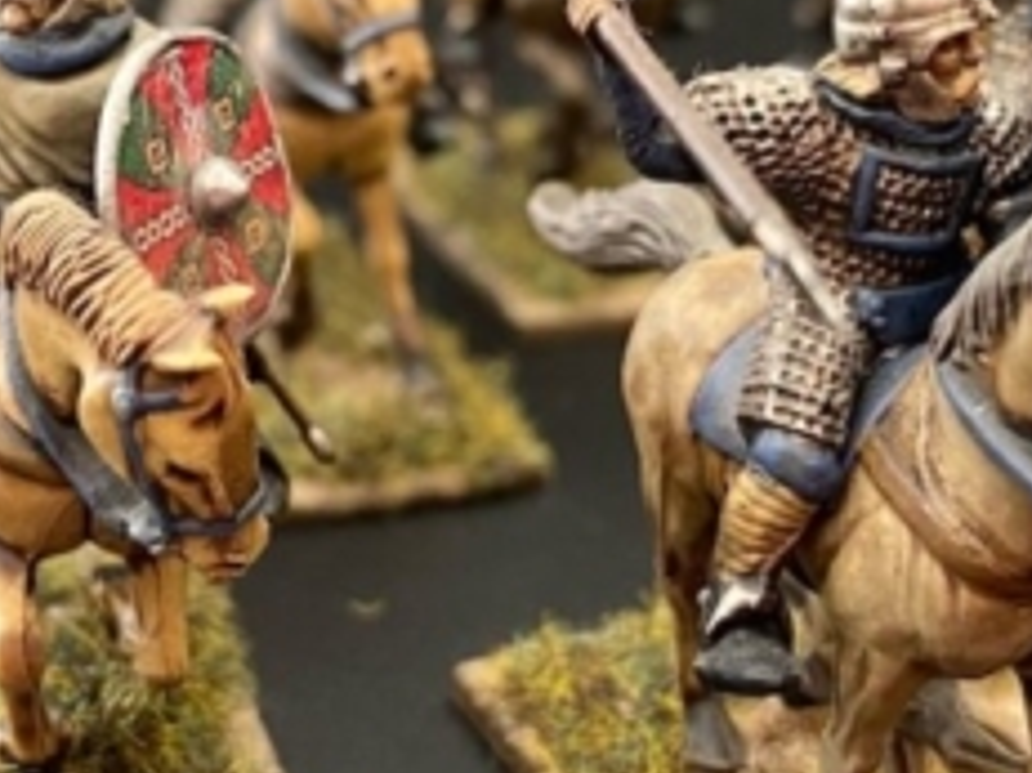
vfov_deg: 20.4
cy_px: 268
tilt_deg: -21.5
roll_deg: +0.4
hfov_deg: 26.9
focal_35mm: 72
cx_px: 375
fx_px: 2145
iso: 320
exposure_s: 1/60
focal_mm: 4.25
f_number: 1.8
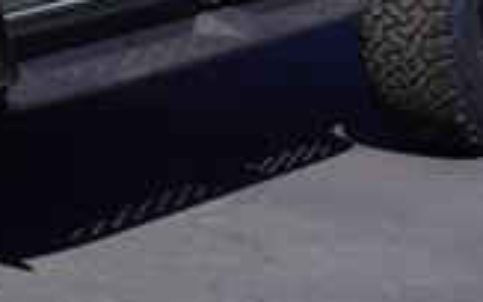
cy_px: -86
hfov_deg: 10.5
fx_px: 2528
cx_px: -258
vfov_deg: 6.8
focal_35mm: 192
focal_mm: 32
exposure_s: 1/160
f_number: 11
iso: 100
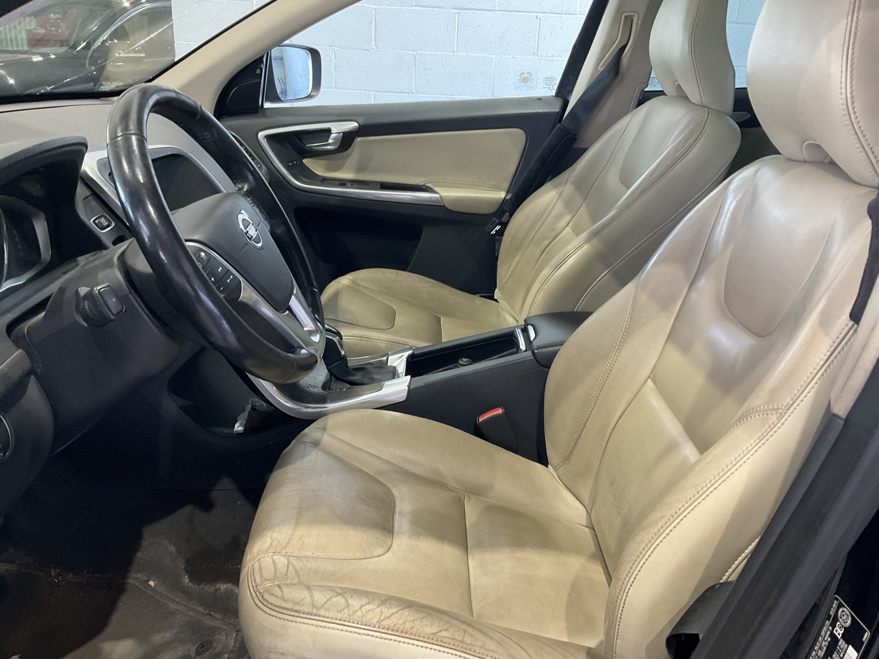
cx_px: 440
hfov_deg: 61.7
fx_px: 736
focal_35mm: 29
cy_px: 330
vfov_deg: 48.2
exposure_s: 1/60
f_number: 1.8
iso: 160
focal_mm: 3
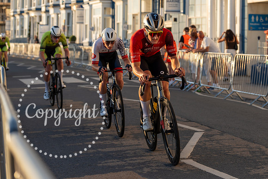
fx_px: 710
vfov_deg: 14.3
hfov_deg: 21.4
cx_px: 161
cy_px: 64
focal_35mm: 95
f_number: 3.5
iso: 200
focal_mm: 70
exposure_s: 1/1000
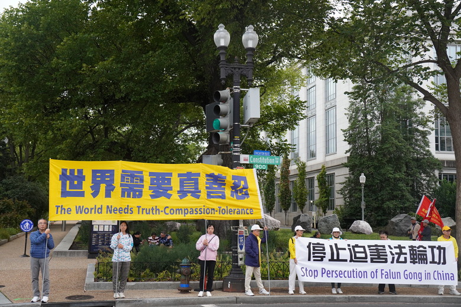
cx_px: 230
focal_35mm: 45
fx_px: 576
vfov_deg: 29.8
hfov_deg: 43.6
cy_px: 154
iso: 1250
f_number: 3.5
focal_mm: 30
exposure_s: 1/320
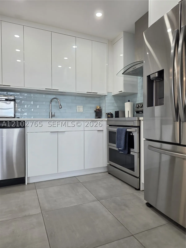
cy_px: 124
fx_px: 165
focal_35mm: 23
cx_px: 93
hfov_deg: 58.9
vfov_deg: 73.9
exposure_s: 1/120
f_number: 1.7
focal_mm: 6.25
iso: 100
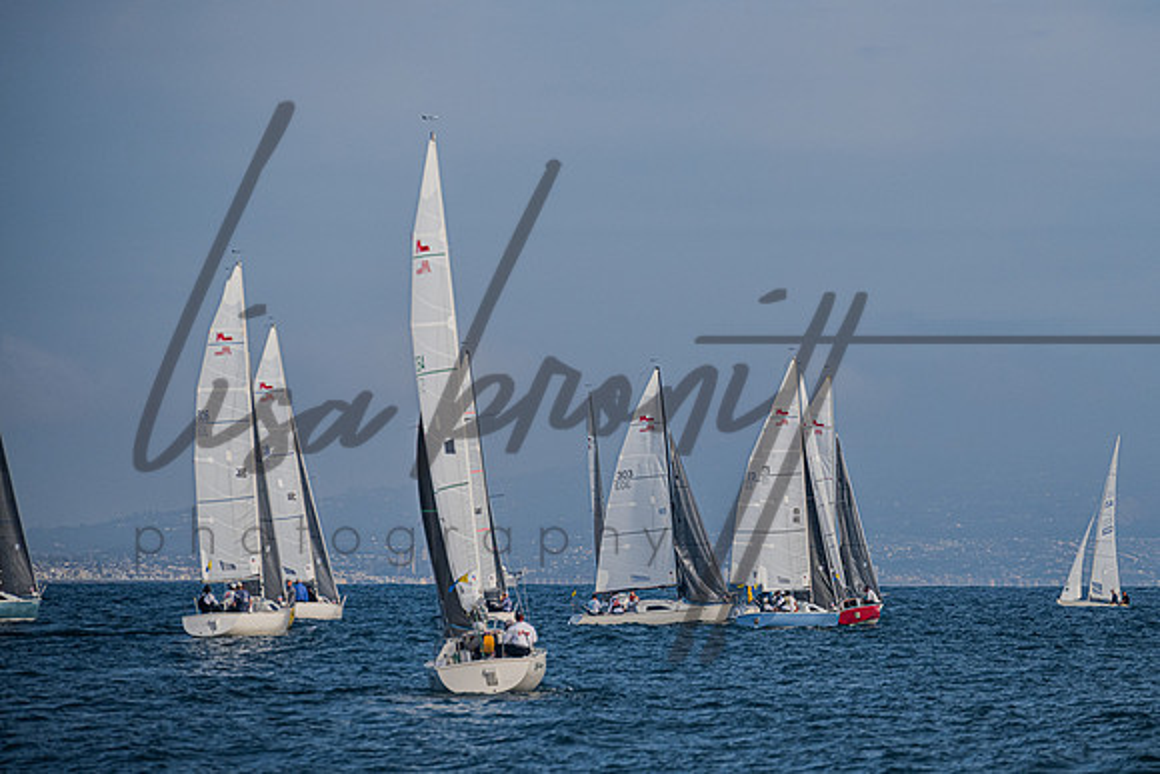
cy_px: 387
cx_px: 776
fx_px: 8663
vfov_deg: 5.1
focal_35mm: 269
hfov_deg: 7.7
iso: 400
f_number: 6.3
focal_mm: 200
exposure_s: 1/1000
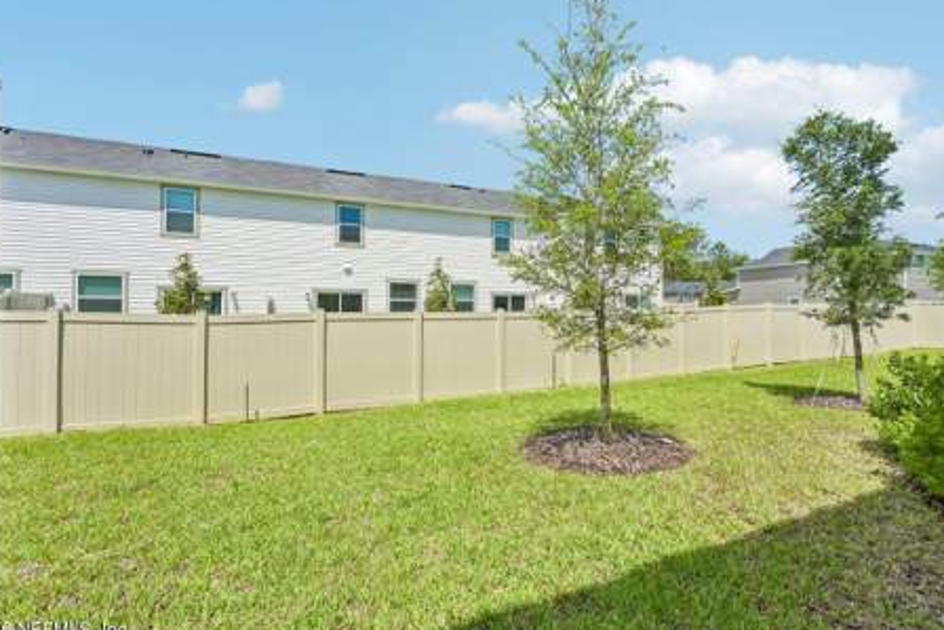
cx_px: 457
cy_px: 322
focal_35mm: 15
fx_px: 393
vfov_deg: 77.4
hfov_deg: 100.3
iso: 100
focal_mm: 14
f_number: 8
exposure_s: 1/350
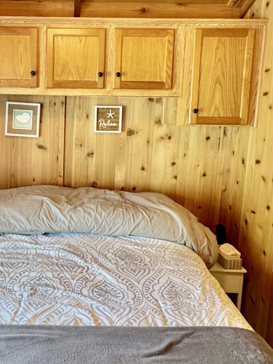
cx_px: 57
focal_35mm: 31
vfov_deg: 57.8
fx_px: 326
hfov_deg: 43.4
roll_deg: -1.3
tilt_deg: -6.3
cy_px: 143
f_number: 2.2
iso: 200
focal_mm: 2.22
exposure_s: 1/60
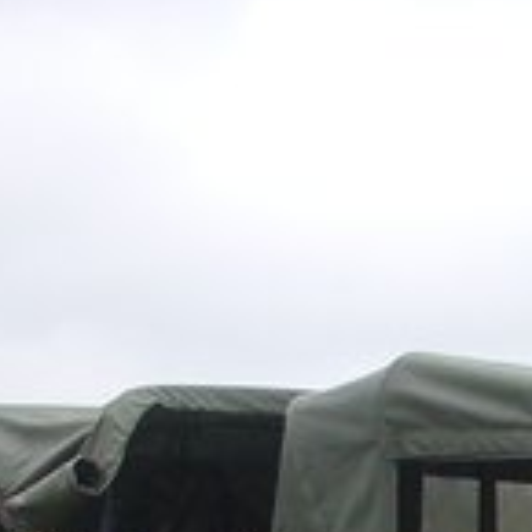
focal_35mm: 149
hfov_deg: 11.4
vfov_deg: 11.2
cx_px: 730
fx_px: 2591
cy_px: 846
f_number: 2.6
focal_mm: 5.8
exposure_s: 1/400
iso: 80
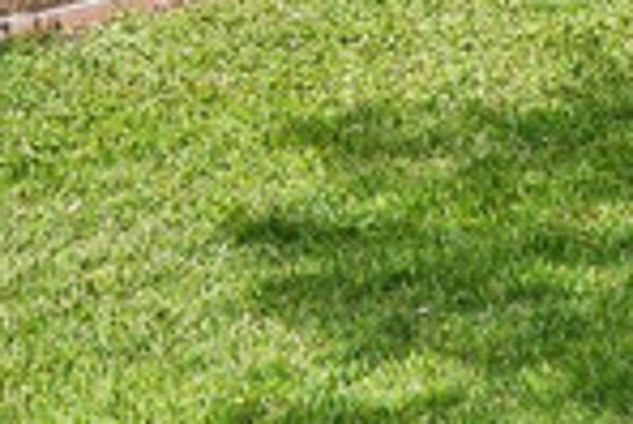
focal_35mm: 152
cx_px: 877
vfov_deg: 8.5
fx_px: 2675
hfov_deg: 12.9
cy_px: -465
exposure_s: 1/250
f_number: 8
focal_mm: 22
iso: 100
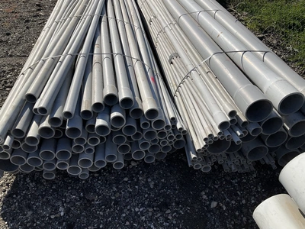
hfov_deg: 61.7
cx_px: 152
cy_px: 114
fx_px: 256
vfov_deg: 48.2
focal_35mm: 29
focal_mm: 3
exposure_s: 1/2801
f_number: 1.8
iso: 25
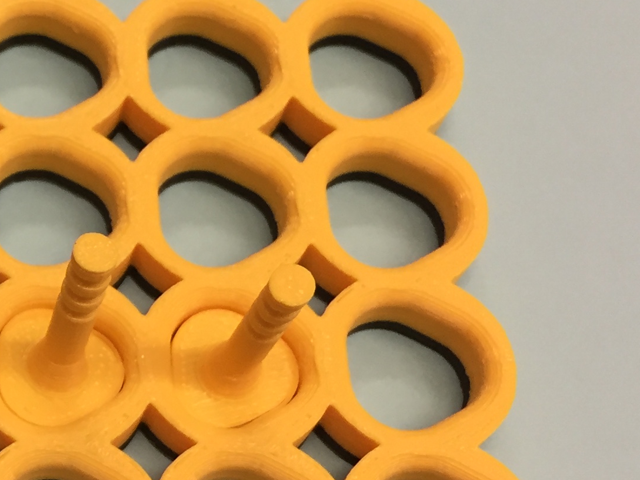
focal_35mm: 87
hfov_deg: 20.8
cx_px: -148
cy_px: 231
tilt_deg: -63.5
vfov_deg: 17.0
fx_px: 1609
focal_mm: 4.15
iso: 32
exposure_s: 1/30
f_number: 2.2
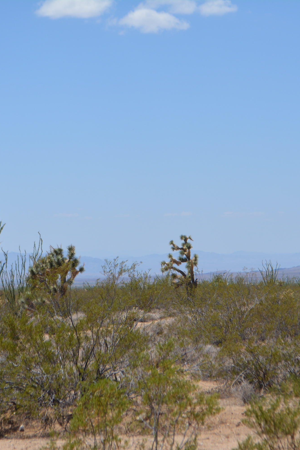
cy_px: 225
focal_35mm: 124
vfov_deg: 16.6
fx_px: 1546
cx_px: 191
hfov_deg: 11.1
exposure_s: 1/2000
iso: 400
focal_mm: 55
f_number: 7.1
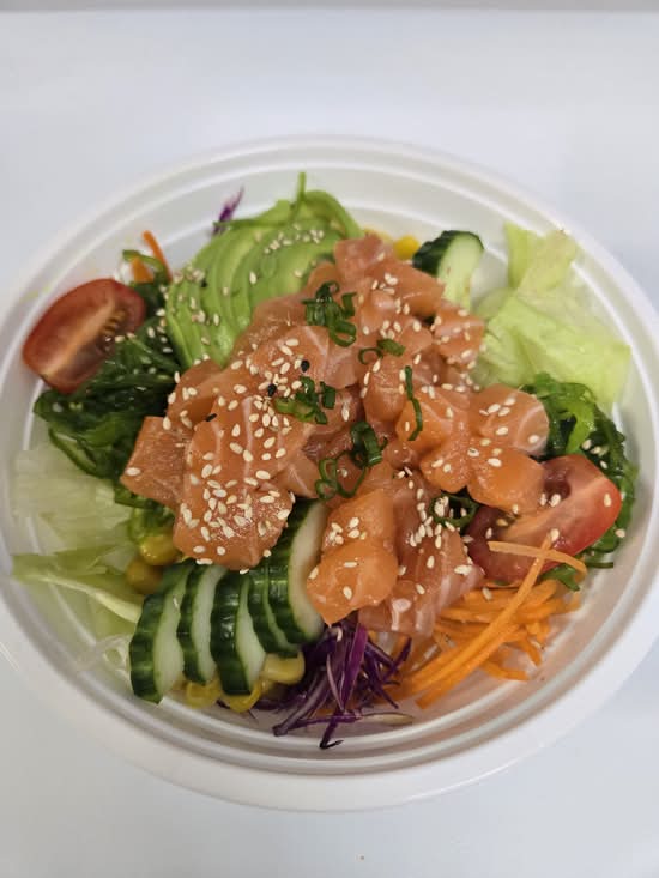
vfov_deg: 73.9
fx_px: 584
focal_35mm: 23
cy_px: 439
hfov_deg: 58.9
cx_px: 330
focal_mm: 5.4
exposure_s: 1/120
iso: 400
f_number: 1.8
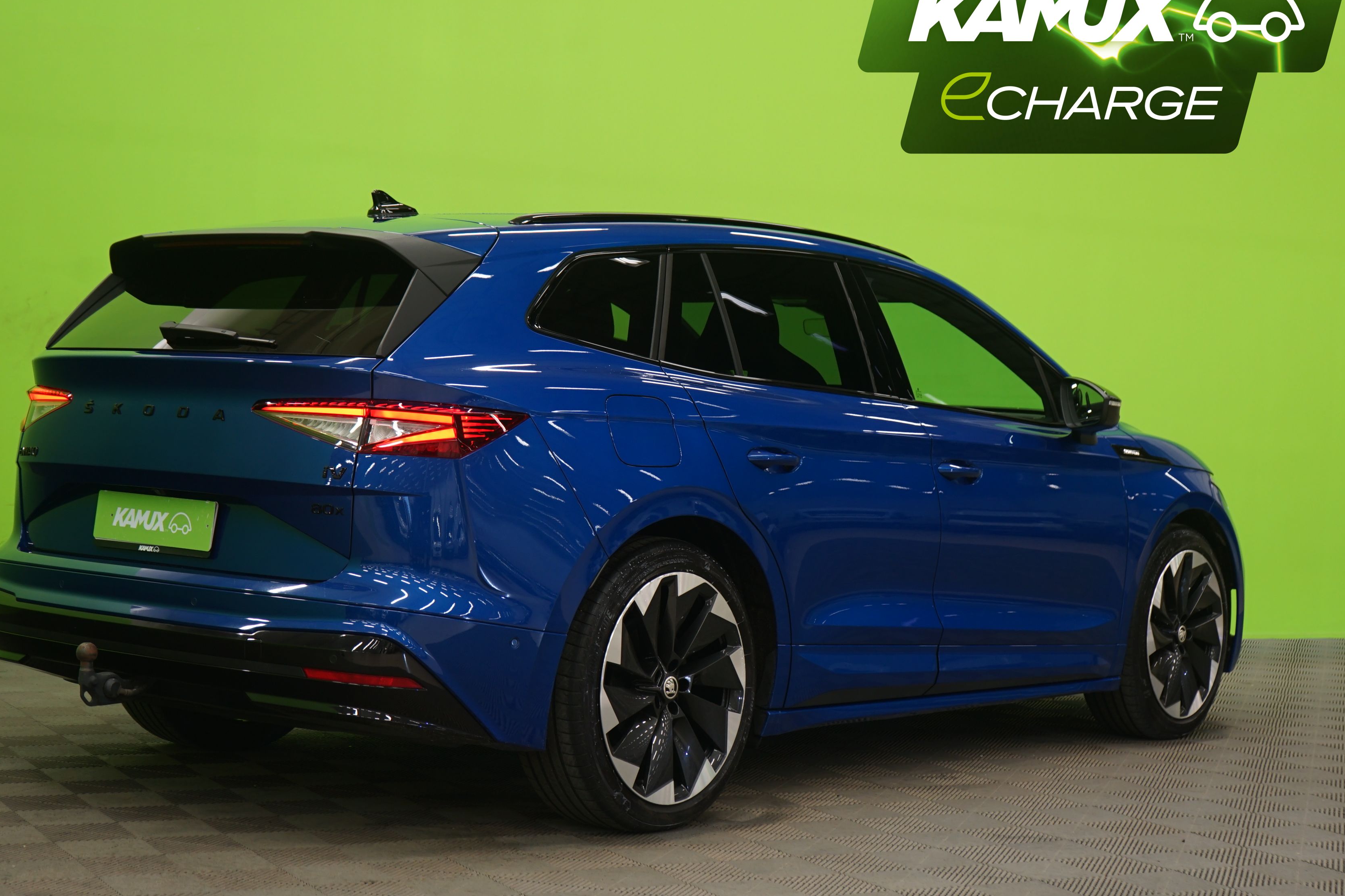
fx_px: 2167
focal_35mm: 58
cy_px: 424
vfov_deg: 23.4
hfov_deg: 34.5
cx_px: 627
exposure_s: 1/8
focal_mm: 49
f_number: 5
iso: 400
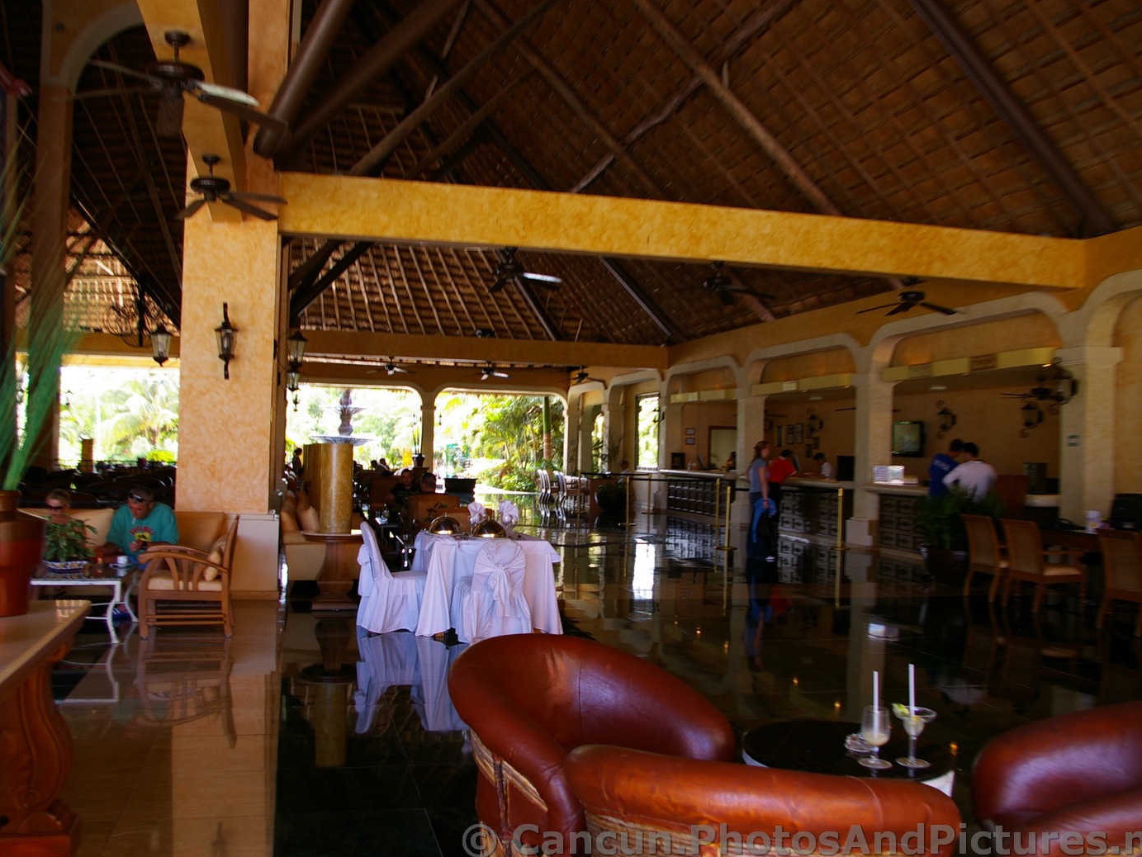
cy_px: 427
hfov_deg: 59.9
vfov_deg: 46.8
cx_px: 541
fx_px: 990
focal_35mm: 30
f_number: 5.6
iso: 200
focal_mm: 18
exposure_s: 1/45
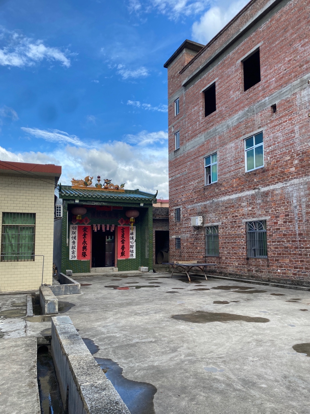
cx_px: 155
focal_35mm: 26
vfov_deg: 67.3
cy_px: 207
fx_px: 310
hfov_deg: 53.1
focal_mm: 4.25
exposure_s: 1/1232
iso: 32
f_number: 1.8
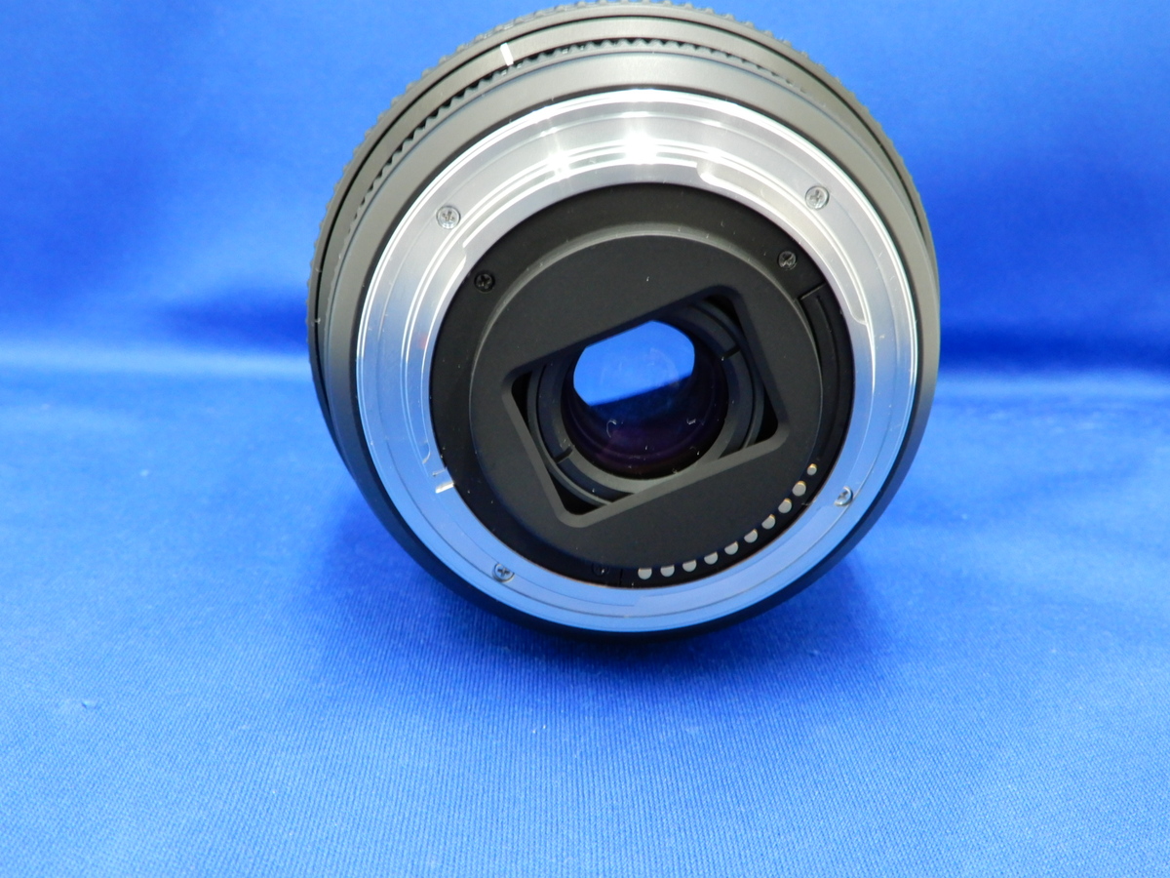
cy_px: 439
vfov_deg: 40.7
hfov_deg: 52.6
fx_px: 1183
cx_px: 585
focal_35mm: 35
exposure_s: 1/13
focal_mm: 6.2
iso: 400
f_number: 4
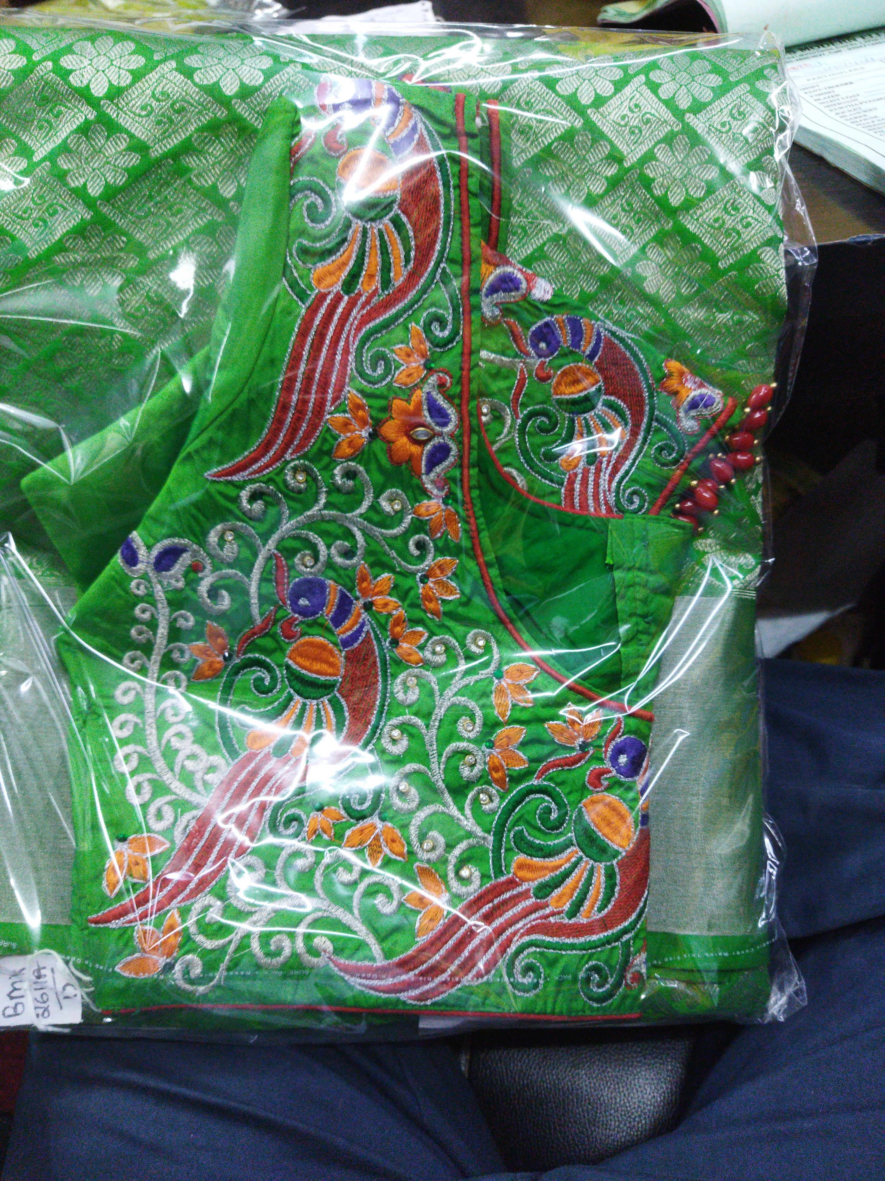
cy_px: 590
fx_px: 920
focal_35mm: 27
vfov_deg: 65.3
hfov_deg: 51.4
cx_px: 442
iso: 556
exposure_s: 1/100
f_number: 1.79
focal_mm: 4.71
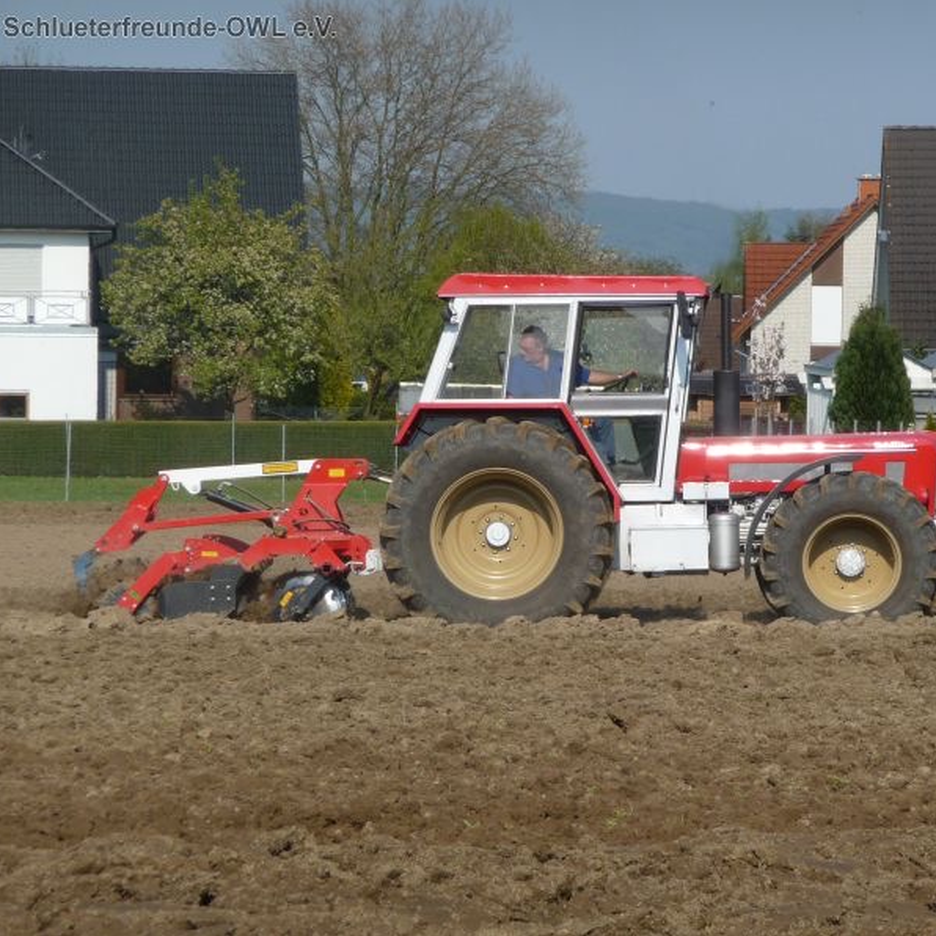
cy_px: 470
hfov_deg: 7.4
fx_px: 7220
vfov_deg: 7.4
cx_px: 614
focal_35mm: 236
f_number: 4.8
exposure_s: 1/800
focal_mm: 34.2
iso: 100
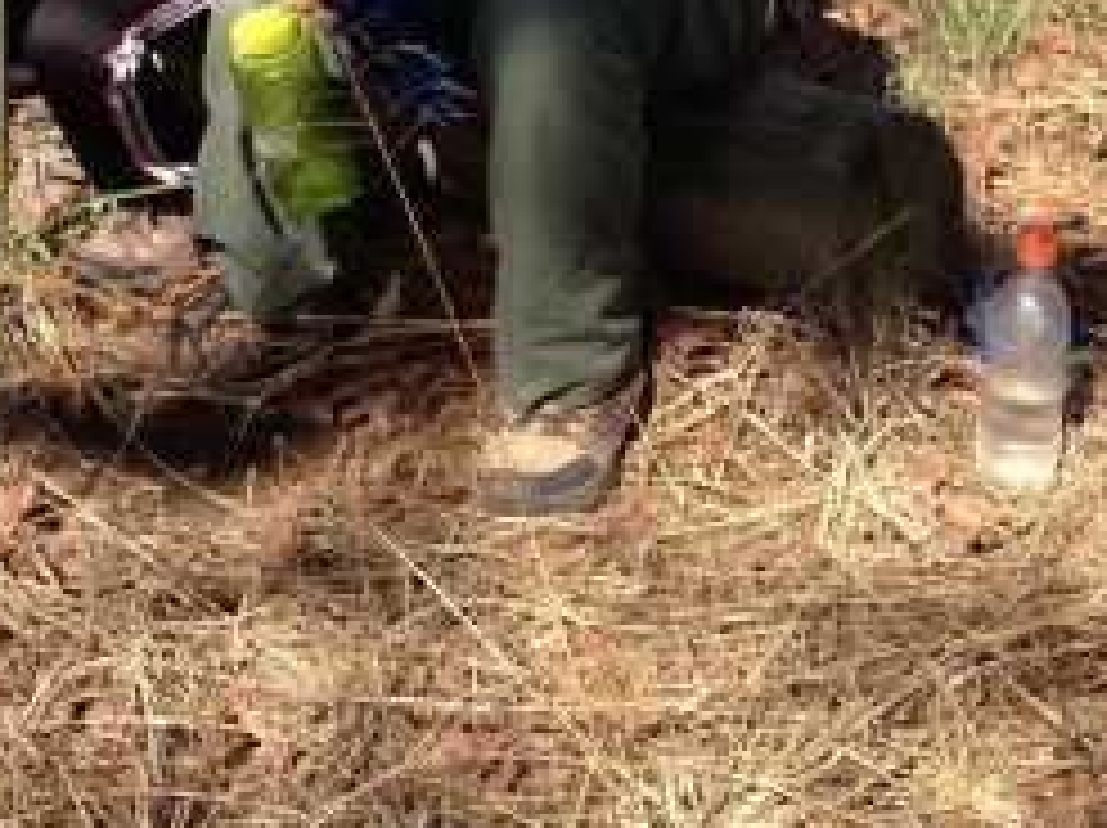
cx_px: 297
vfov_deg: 12.5
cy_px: -324
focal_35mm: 114
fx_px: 3642
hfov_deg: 17.2
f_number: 2.4
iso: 50
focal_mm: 4.28
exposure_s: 1/836
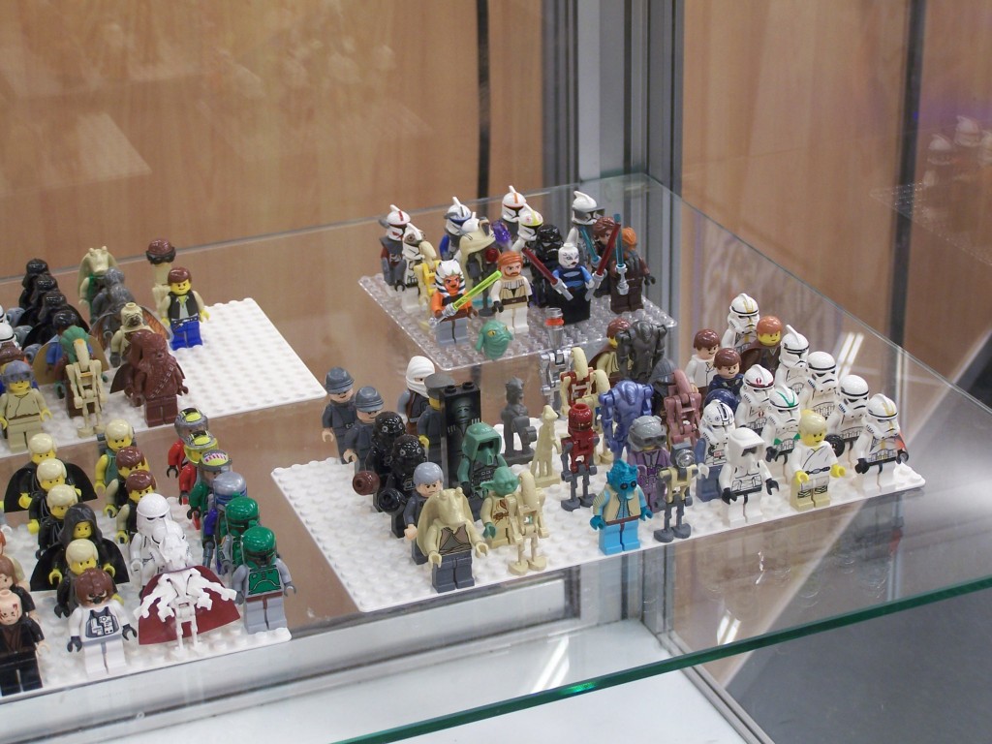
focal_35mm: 69
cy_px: 372
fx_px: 1977
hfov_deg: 28.2
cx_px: 496
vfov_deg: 21.3
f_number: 3.2
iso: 80
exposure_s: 1/2
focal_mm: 11.5
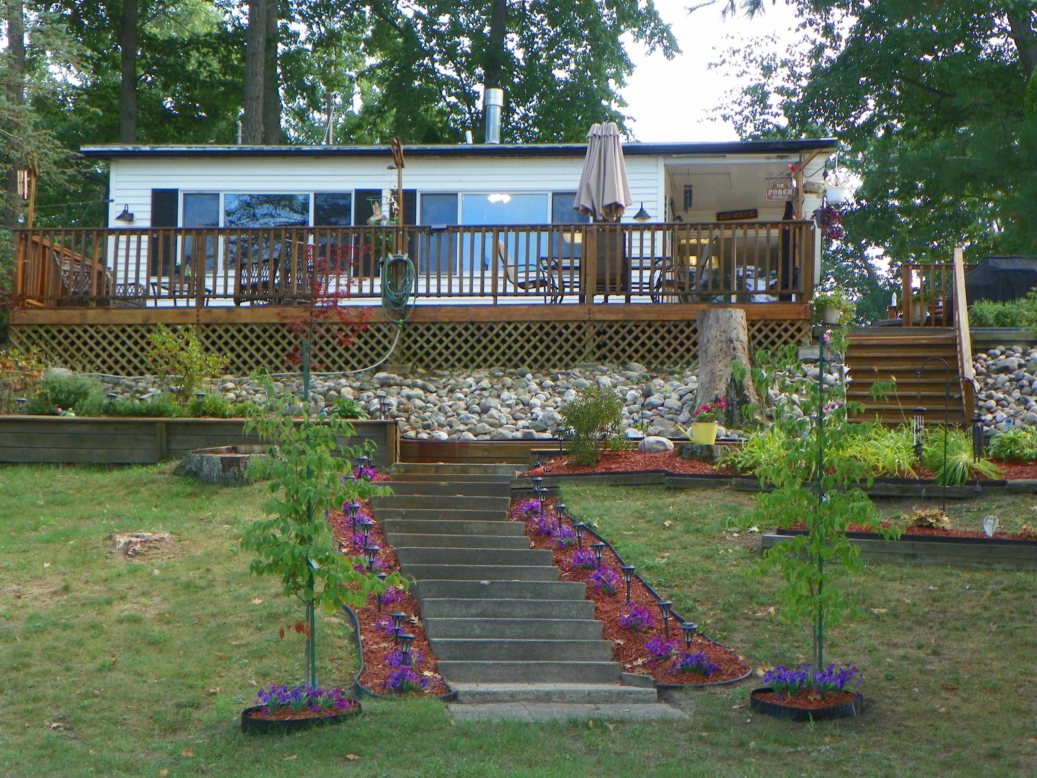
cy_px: 389
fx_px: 2247
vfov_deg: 19.6
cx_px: 518
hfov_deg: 26.0
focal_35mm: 75
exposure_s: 1/60
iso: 64
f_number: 4
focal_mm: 13.4
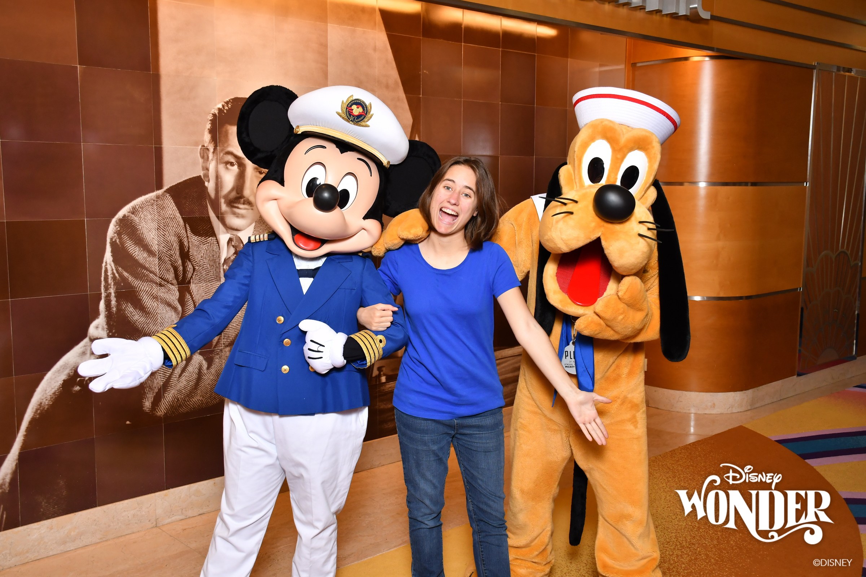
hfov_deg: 53.1
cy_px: 288
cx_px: 433
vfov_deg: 36.9
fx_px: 866
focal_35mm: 36
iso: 640
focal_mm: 24
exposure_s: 1/125
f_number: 5.6
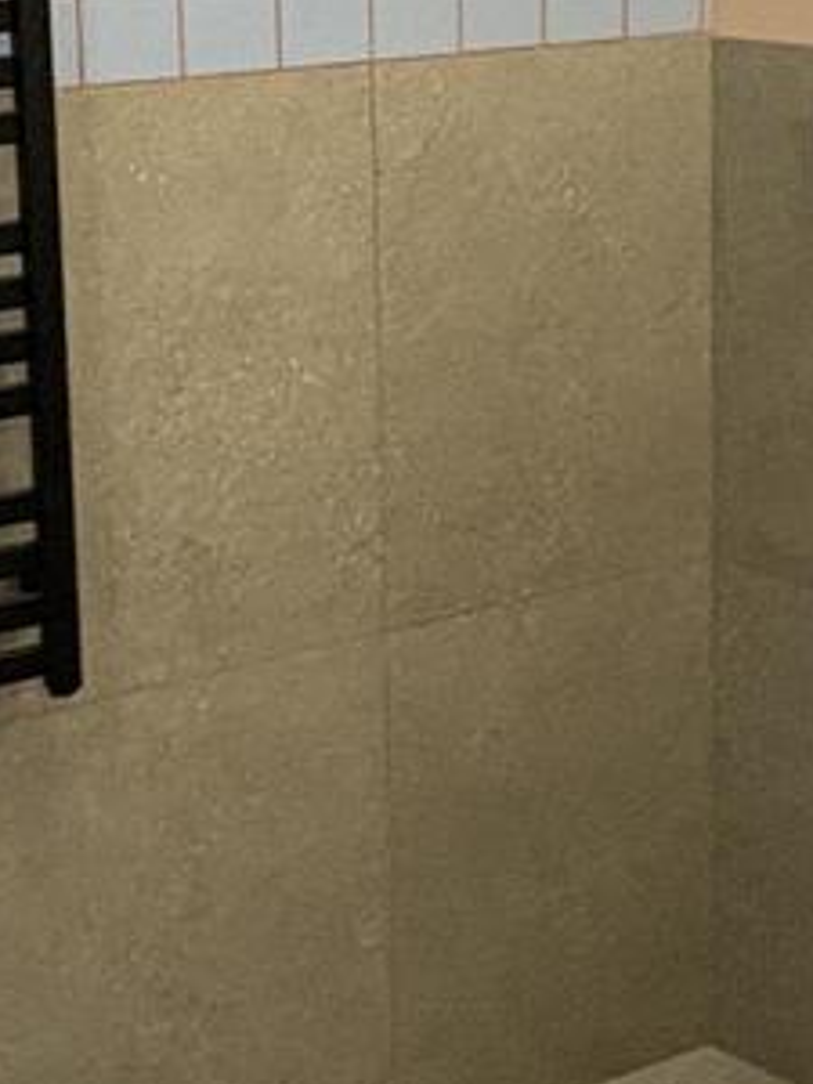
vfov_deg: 26.7
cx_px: 544
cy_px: 90
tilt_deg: -8.6
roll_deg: +0.6
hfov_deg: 20.9
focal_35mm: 70
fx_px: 2192
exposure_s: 1/50
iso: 400
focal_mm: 2.22
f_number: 2.2
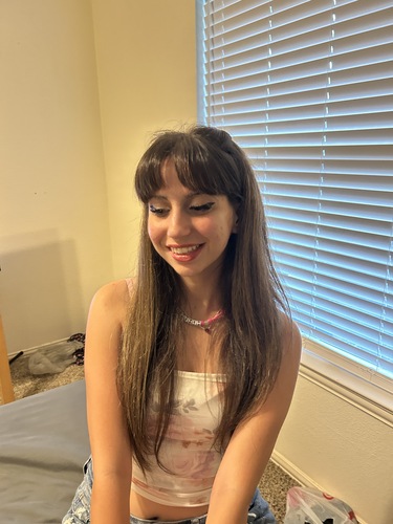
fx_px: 394
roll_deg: +2.4
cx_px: 196
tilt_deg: -16.1
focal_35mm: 26
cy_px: 262
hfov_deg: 53.1
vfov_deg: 67.3
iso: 400
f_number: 1.5
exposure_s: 1/60
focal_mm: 5.7
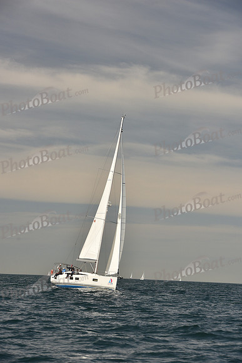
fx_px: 1129
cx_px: 121
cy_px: 182
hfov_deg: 12.2
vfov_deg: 18.3
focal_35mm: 112
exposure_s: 1/640
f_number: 7.1
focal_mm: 112
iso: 250
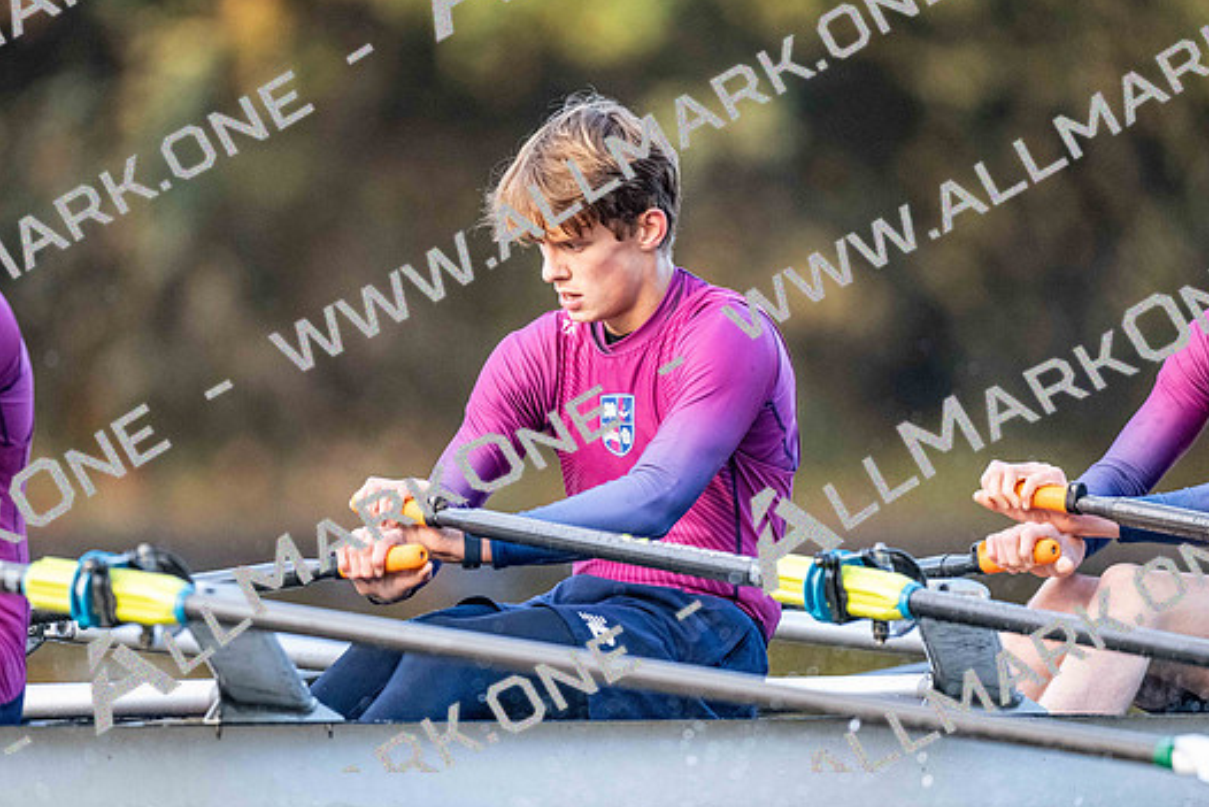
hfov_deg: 3.1
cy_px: 378
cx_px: 554
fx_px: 22237
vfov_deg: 2.1
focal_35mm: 662
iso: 6400
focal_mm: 600
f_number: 4
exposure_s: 1/2500
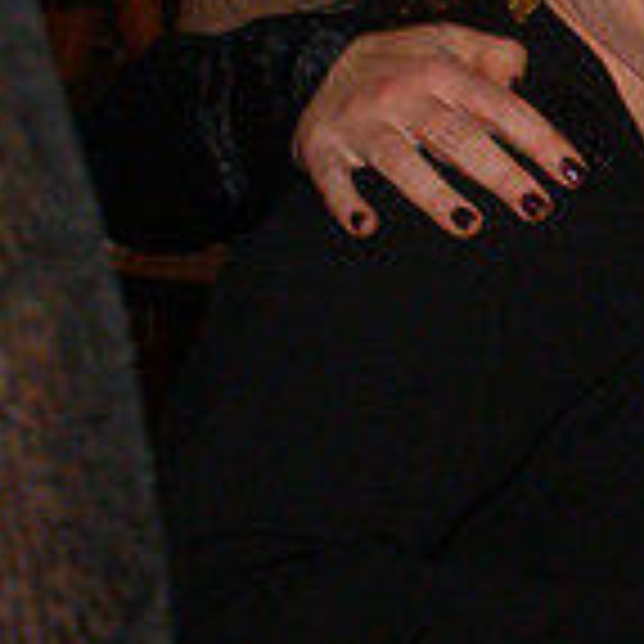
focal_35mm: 159
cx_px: 1303
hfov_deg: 10.1
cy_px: 72
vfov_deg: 10.9
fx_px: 3347
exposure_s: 1/160
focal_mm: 27
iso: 640
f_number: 5.6
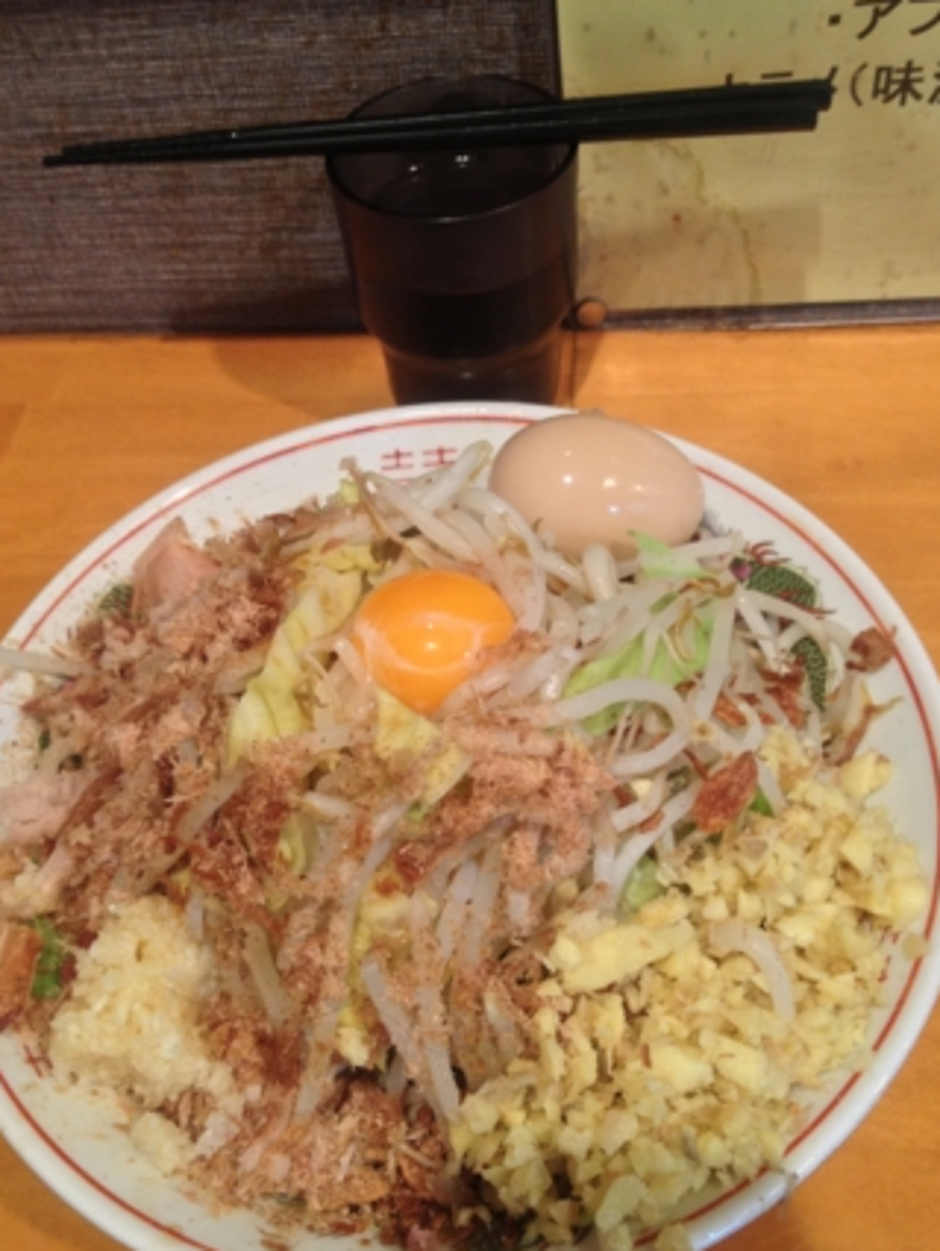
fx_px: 1338
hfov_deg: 38.7
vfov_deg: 50.1
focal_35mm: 37
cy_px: 652
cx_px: 458
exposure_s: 1/20
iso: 125
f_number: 2.4
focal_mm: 4.28
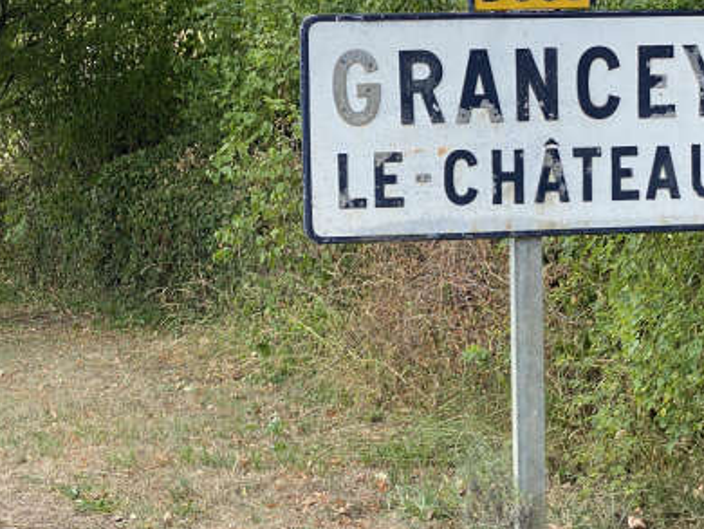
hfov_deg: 20.4
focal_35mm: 96
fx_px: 1954
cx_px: 332
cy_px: 182
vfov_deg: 15.4
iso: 20
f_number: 2
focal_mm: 6
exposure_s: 1/274
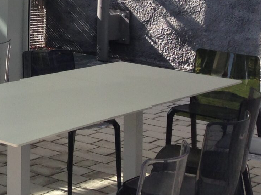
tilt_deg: +4.2
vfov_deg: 12.1
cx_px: -161
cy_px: -123
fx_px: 867
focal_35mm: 115
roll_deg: -1.4
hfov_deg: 15.4
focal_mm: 4.12
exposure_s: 1/536
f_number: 2.4
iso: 50
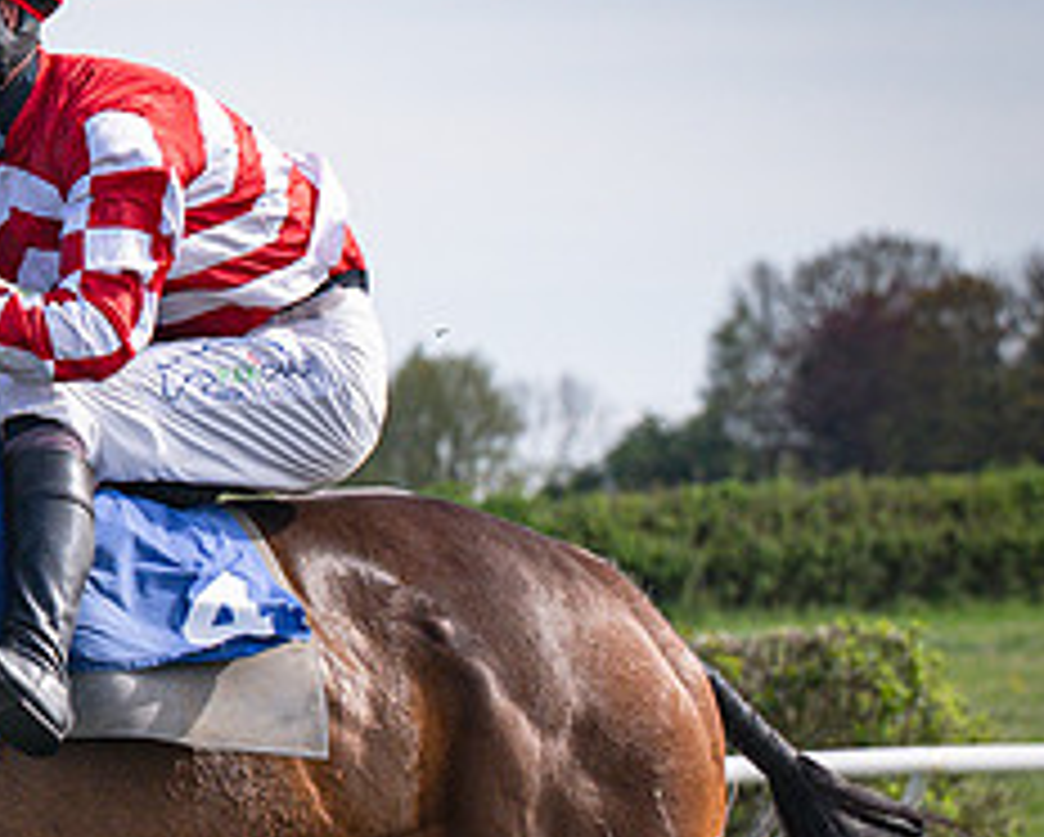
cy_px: 788
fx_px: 10174
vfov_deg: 4.7
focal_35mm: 329
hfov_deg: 5.8
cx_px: -274
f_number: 4
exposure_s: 1/2500
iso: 400
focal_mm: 70
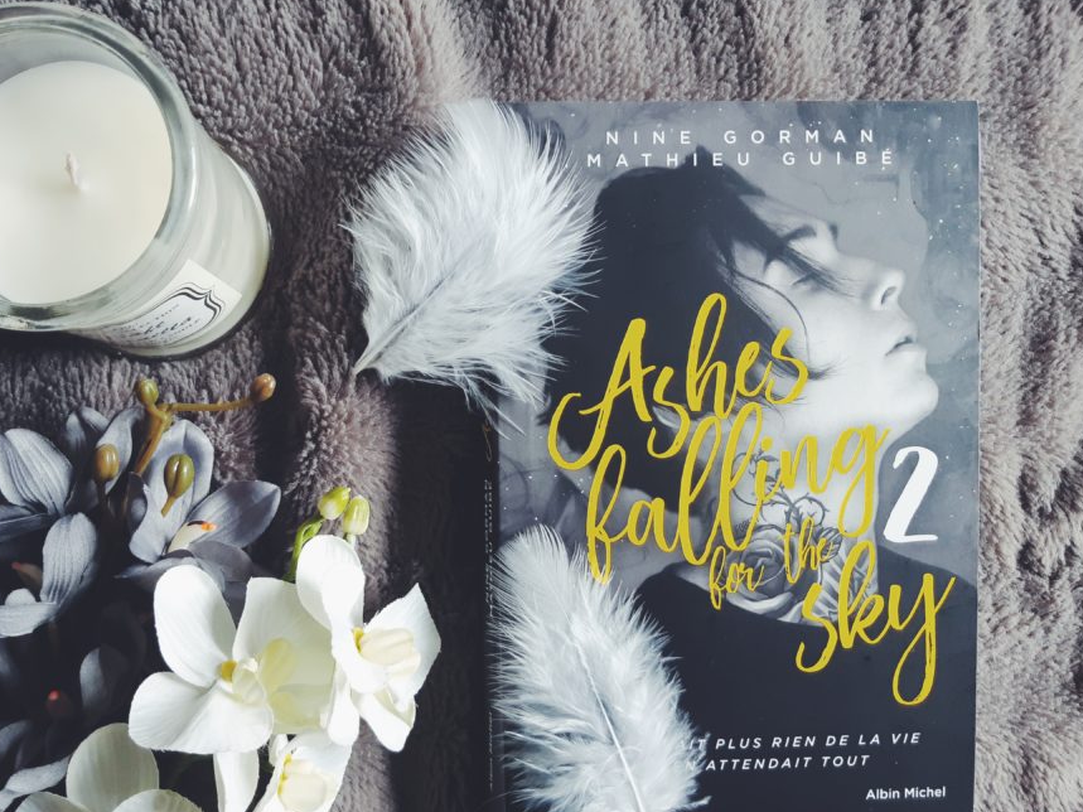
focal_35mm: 31
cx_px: 464
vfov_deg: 45.4
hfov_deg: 58.1
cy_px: 451
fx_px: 970
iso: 64
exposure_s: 1/50
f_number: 1.7
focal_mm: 3.93
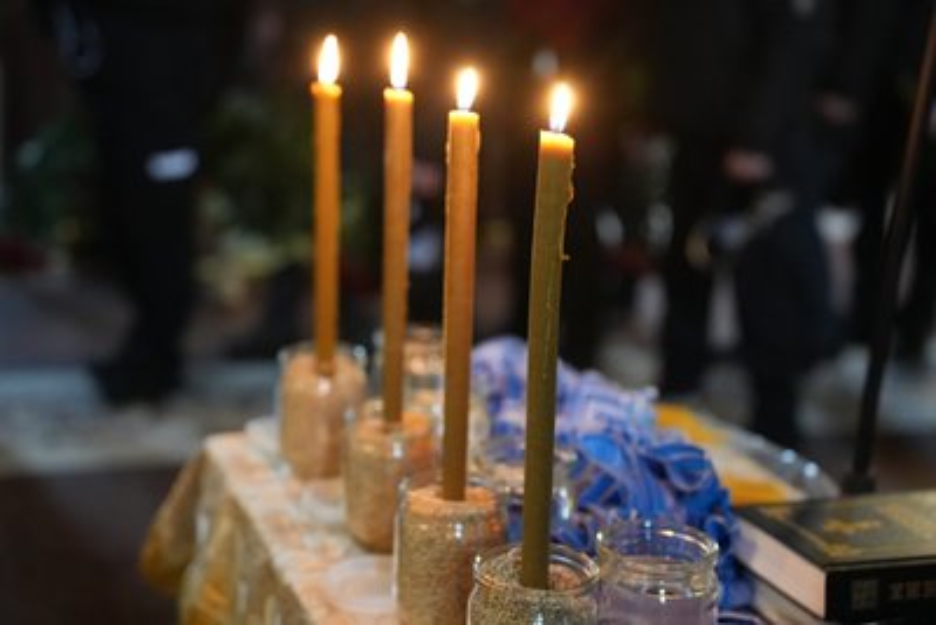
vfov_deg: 22.3
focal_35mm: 61
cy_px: 312
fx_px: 1586
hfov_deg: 32.9
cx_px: 468
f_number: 2.8
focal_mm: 61
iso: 12800
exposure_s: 1/160
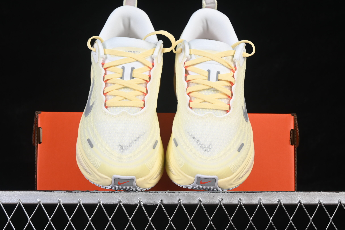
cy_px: 115
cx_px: 168
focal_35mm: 79
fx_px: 757
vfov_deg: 17.3
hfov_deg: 25.7
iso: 160
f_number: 8
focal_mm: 50
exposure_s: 1/80
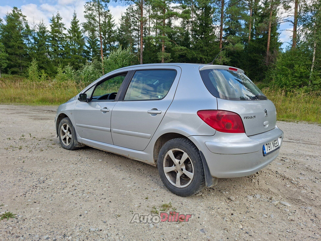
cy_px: 120
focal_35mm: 23
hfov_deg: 73.9
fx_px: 213
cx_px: 160
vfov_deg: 58.9
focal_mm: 5.54
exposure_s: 1/922
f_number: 1.8
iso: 40
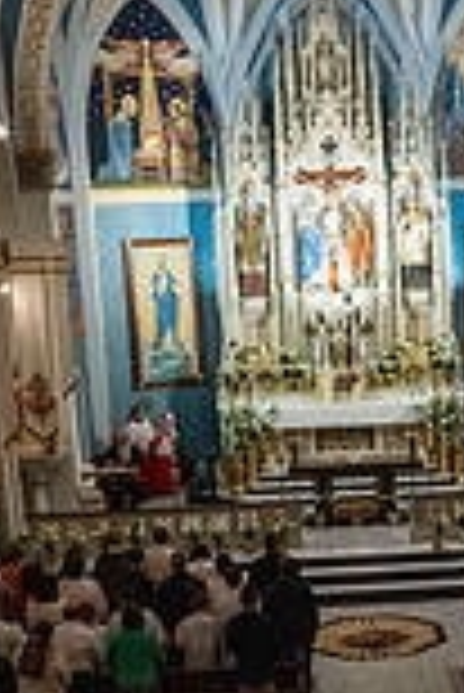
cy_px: 558
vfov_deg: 28.2
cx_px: 374
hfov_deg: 19.3
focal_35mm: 70
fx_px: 1350
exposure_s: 1/60
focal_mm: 24
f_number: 13
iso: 5000
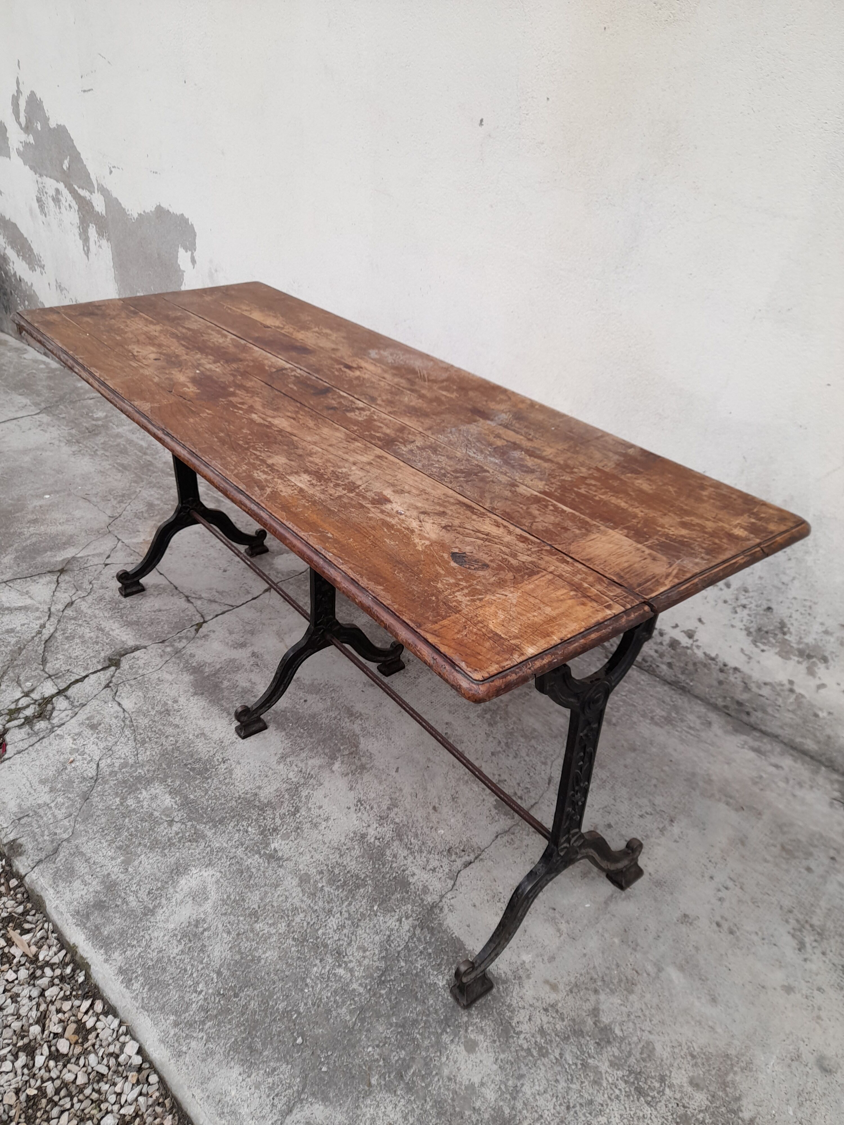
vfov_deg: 69.4
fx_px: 813
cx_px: 422
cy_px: 562
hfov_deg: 54.9
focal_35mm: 25
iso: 40
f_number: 2
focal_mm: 4.6
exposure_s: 1/50
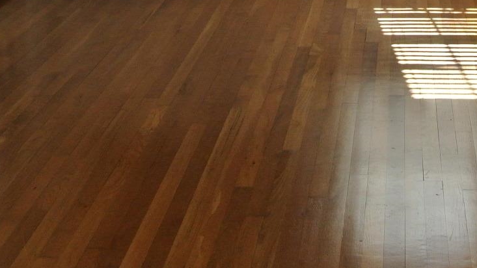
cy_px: -118
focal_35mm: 97
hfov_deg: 21.9
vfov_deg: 12.0
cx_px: 344
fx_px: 1227
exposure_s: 1/60
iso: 560
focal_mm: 13
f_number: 5.6
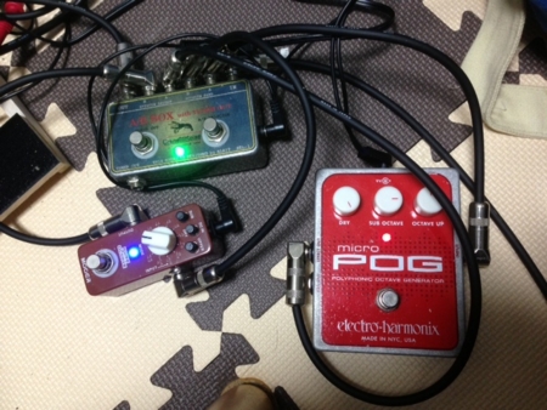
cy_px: 205
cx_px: 274
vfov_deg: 43.0
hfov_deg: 55.3
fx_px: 522
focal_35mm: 33
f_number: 2.4
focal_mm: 4.13
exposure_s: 1/20
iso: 160
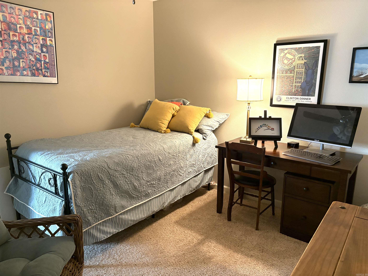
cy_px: 138
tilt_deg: -11.4
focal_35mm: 26
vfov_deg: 53.1
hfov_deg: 67.3
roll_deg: +1.1
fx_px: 276
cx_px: 184
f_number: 1.6
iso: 400
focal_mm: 5.96
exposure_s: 1/40
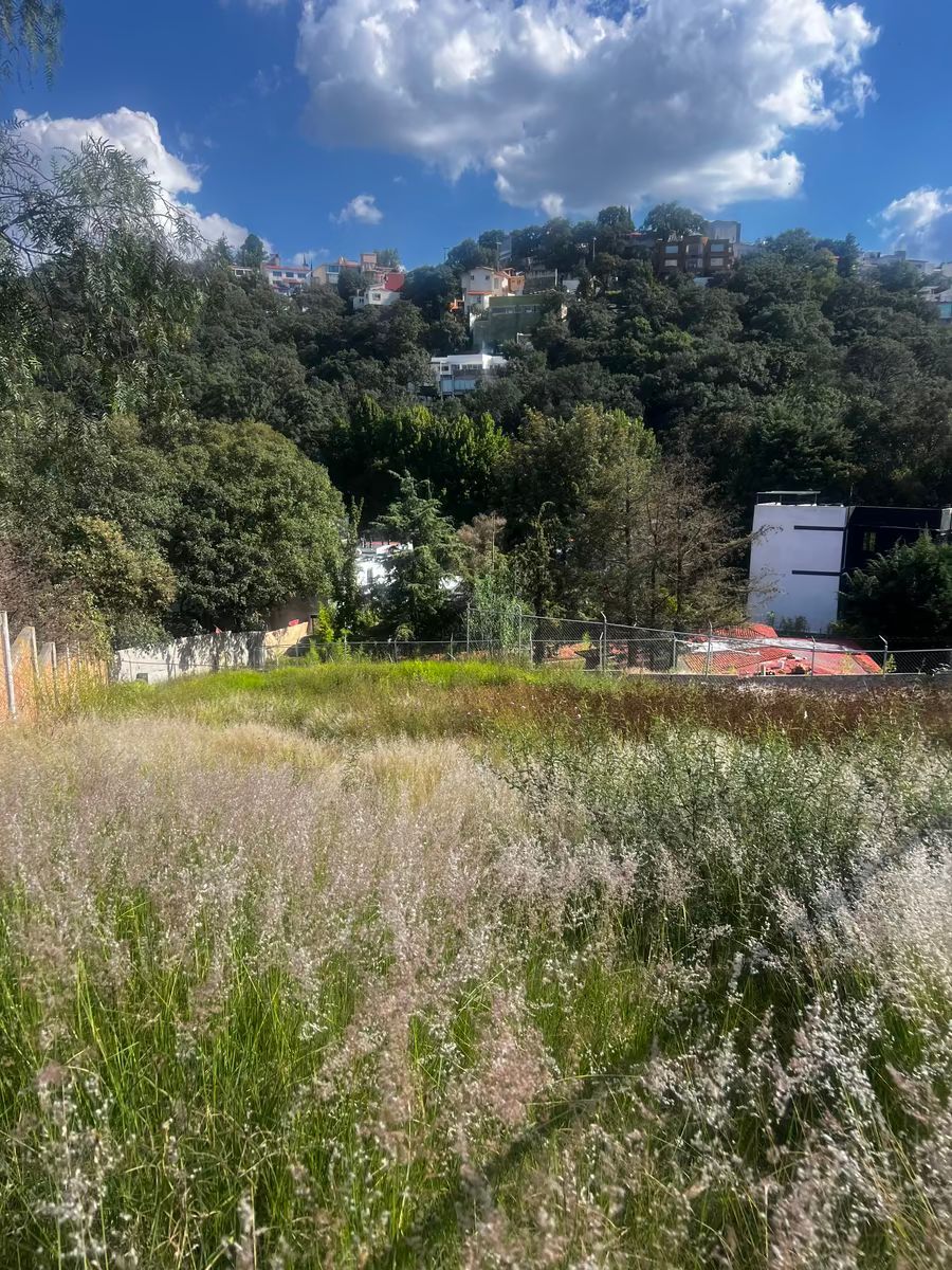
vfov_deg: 67.3
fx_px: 953
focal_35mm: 26
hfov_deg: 53.1
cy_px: 635
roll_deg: +0.5
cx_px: 476
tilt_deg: -12.1
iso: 50
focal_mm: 5.7
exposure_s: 1/1972
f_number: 1.5
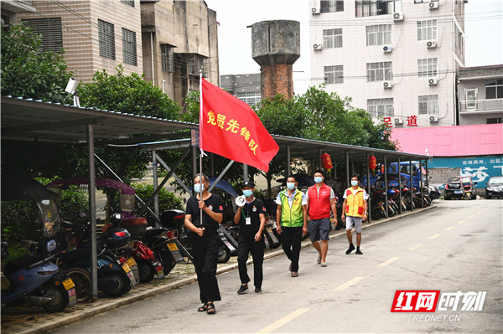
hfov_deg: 28.9
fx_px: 977
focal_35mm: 70
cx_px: 252
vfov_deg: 19.4
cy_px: 167
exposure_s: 1/100
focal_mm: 70
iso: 110
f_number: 4
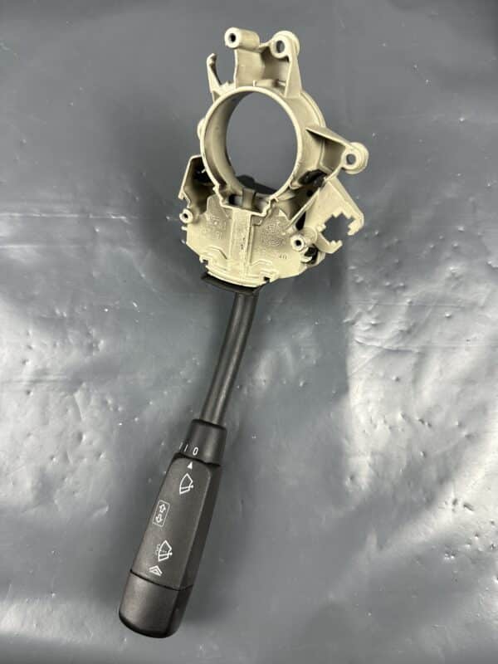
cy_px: 332
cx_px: 249
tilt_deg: -78.7
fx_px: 460
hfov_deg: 56.8
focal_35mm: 24
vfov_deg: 71.6
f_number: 1.78
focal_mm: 6.86
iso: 200
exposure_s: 1/100
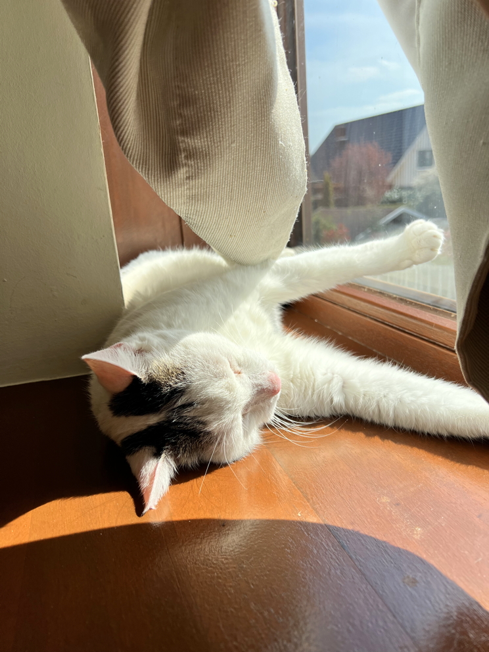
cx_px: 244
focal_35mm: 26
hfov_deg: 53.1
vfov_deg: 67.3
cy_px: 326
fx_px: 490
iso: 50
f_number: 1.5
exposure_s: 1/2571
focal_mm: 5.7
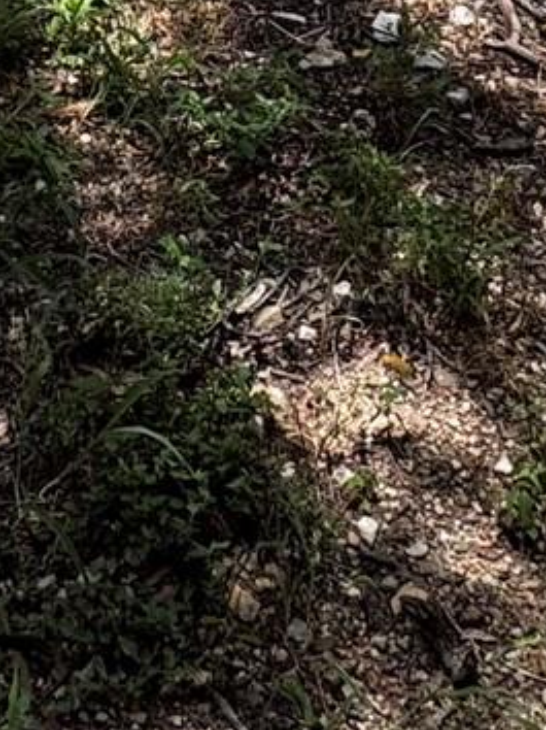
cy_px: -800
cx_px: 206
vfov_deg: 16.8
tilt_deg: +0.6
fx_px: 1706
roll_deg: +0.3
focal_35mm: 81
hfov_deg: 18.2
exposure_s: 1/456
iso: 40
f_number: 2.2
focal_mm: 2.22
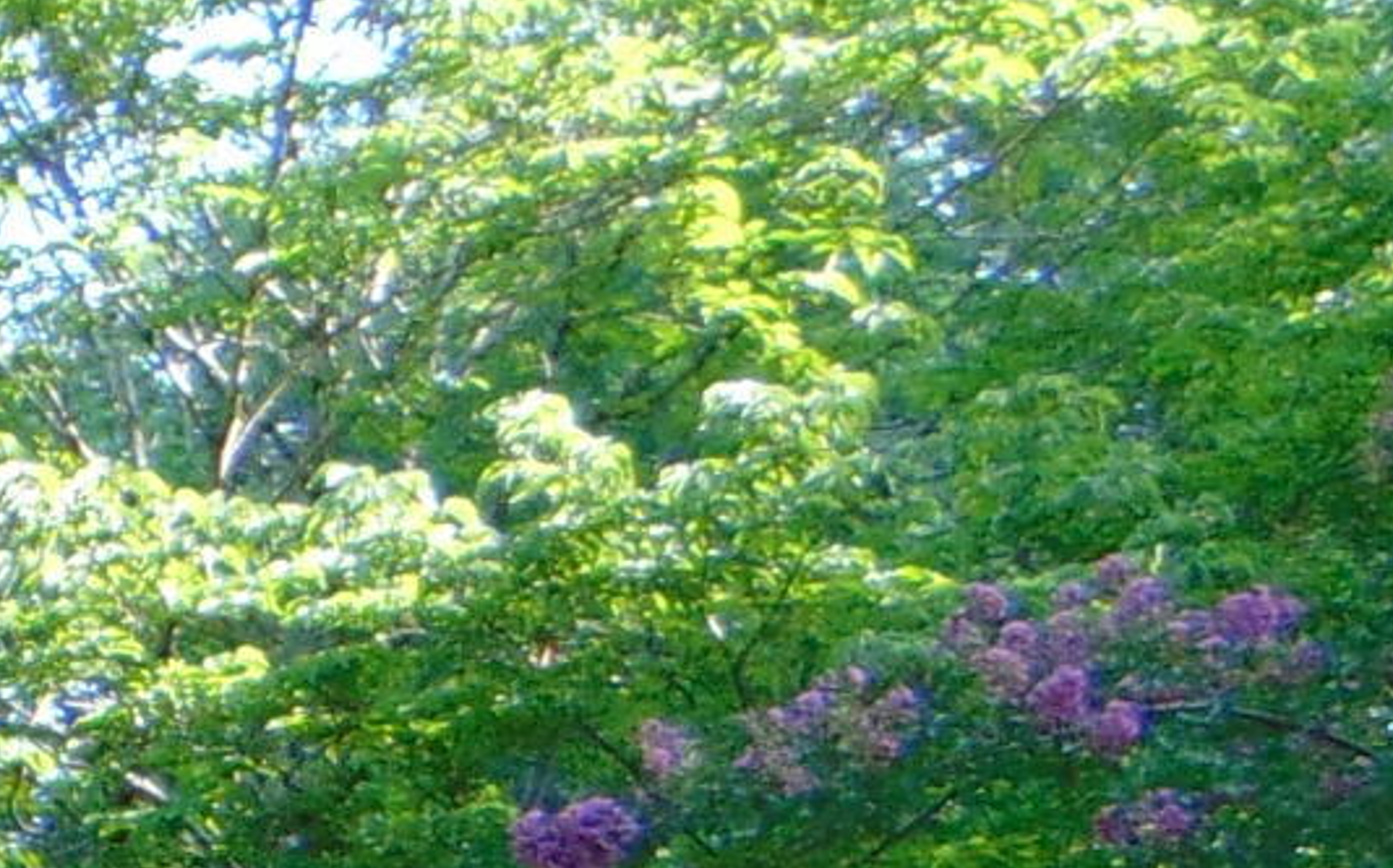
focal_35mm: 149
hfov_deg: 12.5
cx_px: -1289
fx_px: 5653
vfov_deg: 8.4
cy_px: 1676
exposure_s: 1/80
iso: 80
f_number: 3
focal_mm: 4.5
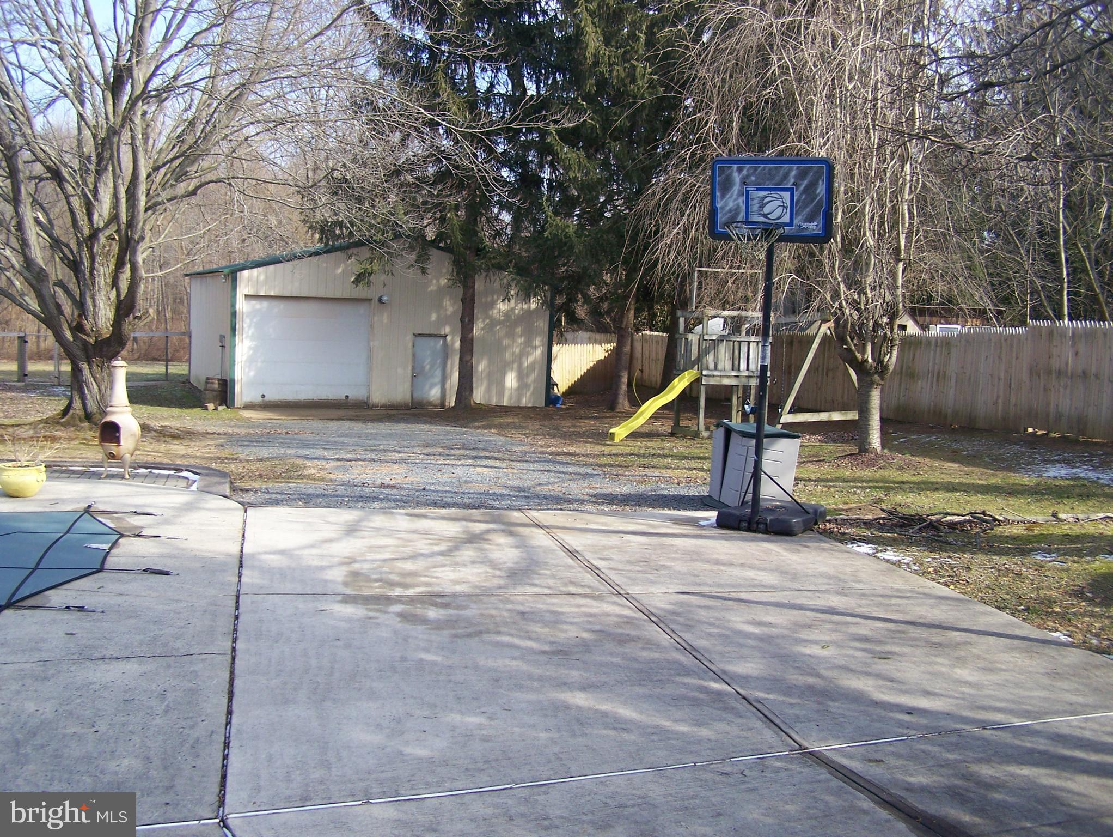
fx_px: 1223
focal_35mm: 38
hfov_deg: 48.9
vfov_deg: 37.8
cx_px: 556
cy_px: 418
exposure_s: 1/400
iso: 80
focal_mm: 6.3
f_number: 2.8
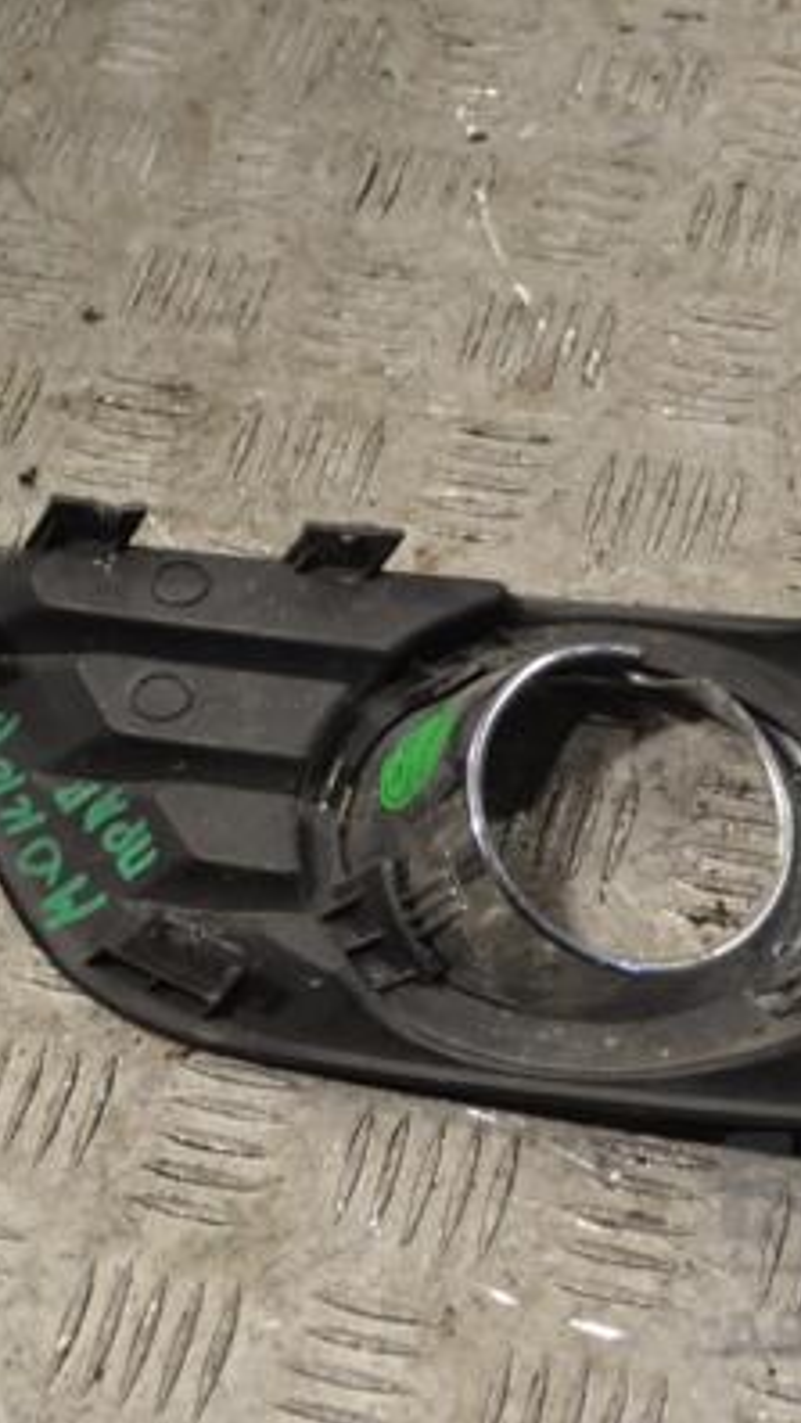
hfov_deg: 14.8
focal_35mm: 81
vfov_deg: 26.2
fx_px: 3056
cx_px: 654
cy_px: 708
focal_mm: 34
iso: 400
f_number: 5.6
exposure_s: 1/125
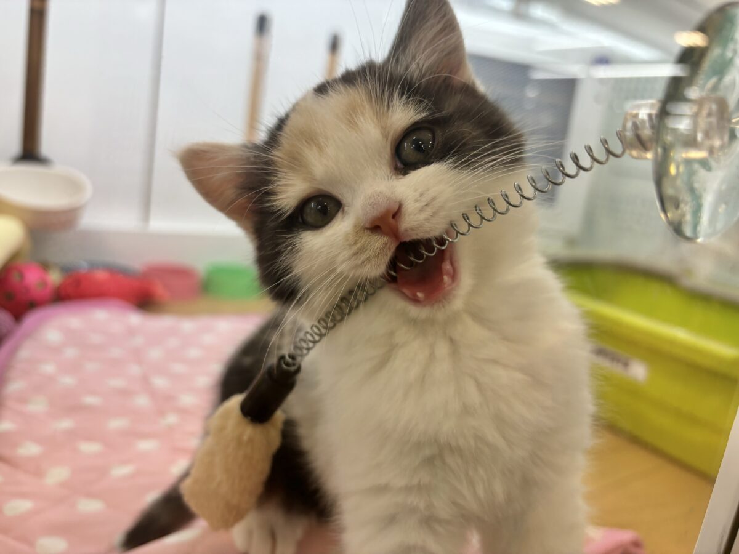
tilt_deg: -12.4
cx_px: 370
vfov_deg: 53.1
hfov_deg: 67.3
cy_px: 277
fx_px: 555
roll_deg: -9.0
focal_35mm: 26
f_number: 1.6
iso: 80
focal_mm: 5.96
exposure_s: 1/100
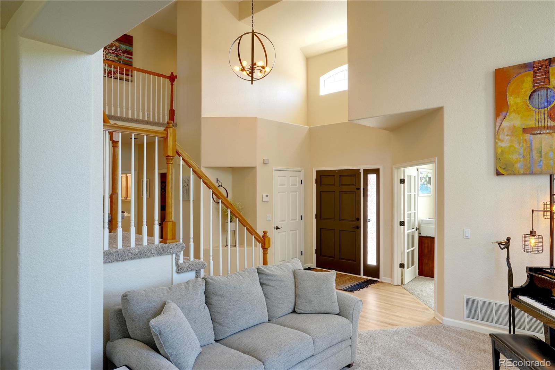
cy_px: 185
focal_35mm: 23
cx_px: 278
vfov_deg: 55.1
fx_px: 354
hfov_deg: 76.1
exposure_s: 1/40
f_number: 8
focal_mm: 23
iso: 400
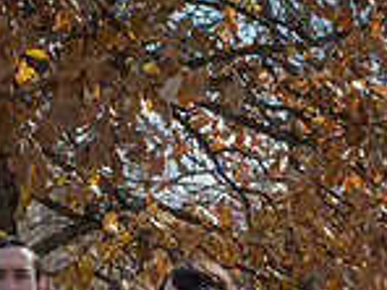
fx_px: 3376
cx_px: 225
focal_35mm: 302
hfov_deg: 6.6
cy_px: 503
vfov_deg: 4.9
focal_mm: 80
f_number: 9
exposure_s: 1/640
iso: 400
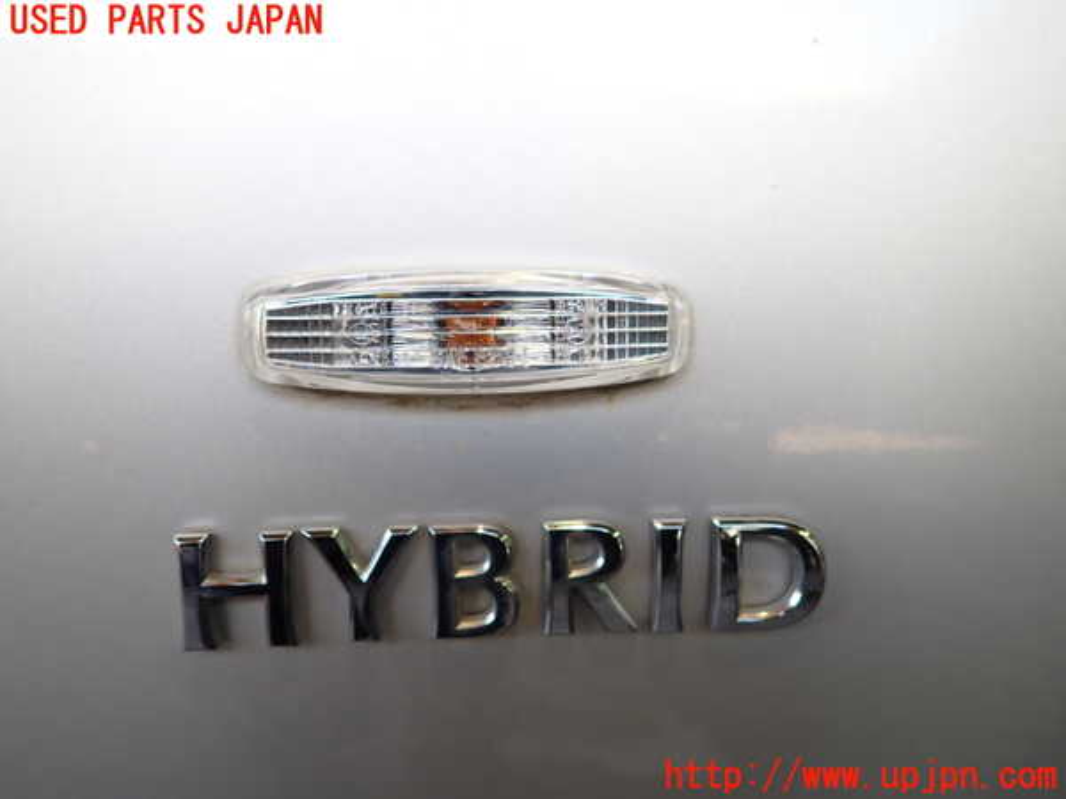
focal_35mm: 25
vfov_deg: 54.9
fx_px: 770
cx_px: 533
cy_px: 400
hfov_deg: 69.4
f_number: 2
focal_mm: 4.5
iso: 100
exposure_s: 1/60
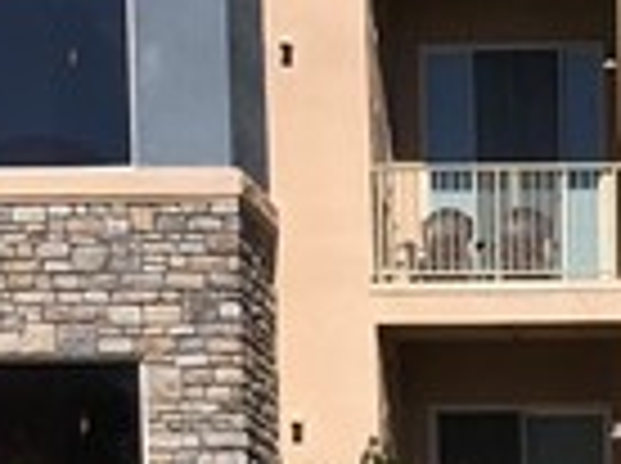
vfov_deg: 6.6
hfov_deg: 9.4
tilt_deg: -7.9
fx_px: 3725
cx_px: 801
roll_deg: +0.9
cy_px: 1320
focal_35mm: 208
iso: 20
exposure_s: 1/3690
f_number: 1.8
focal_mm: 3.99
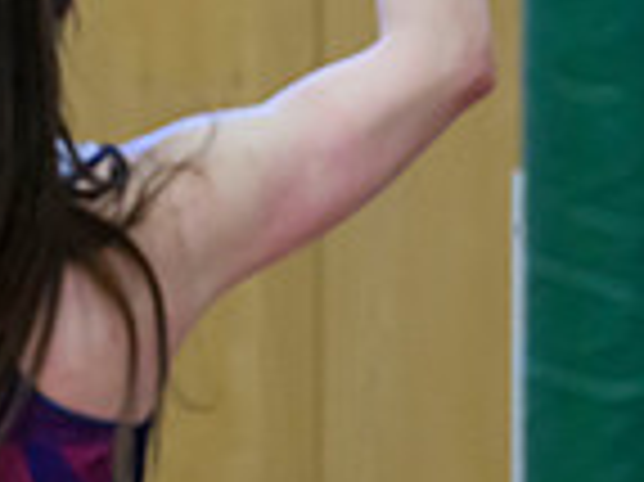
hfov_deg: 2.6
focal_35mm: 765
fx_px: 14220
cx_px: -755
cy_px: 82
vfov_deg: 1.9
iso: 3200
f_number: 3.2
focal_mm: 150
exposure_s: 1/800
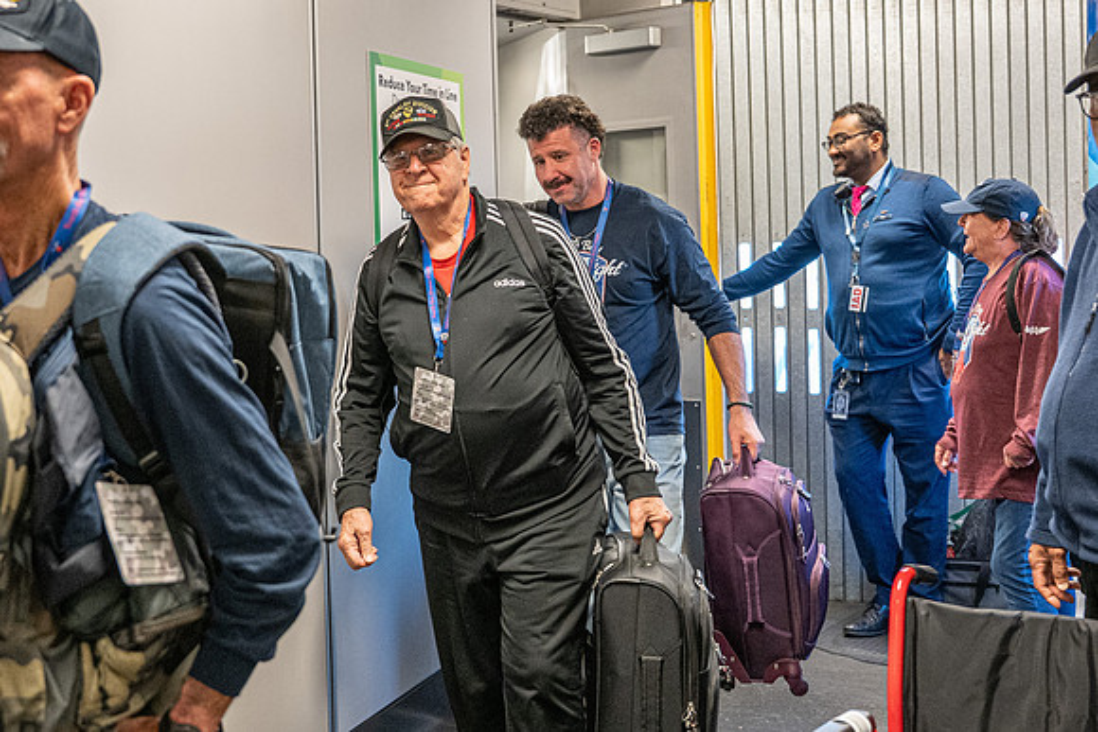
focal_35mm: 47
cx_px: 465
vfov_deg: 28.3
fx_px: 1445
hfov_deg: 41.5
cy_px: 260
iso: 2800
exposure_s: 1/200
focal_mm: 29.5
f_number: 2.8
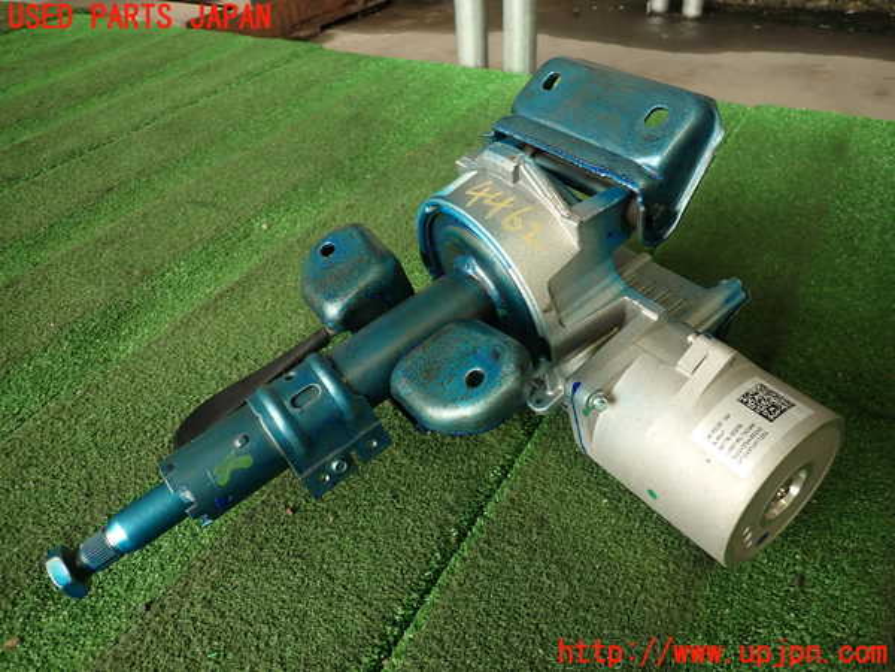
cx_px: 448
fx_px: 646
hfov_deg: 69.4
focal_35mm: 25
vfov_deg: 54.9
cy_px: 336
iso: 160
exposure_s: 1/60
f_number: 2
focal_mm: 4.5
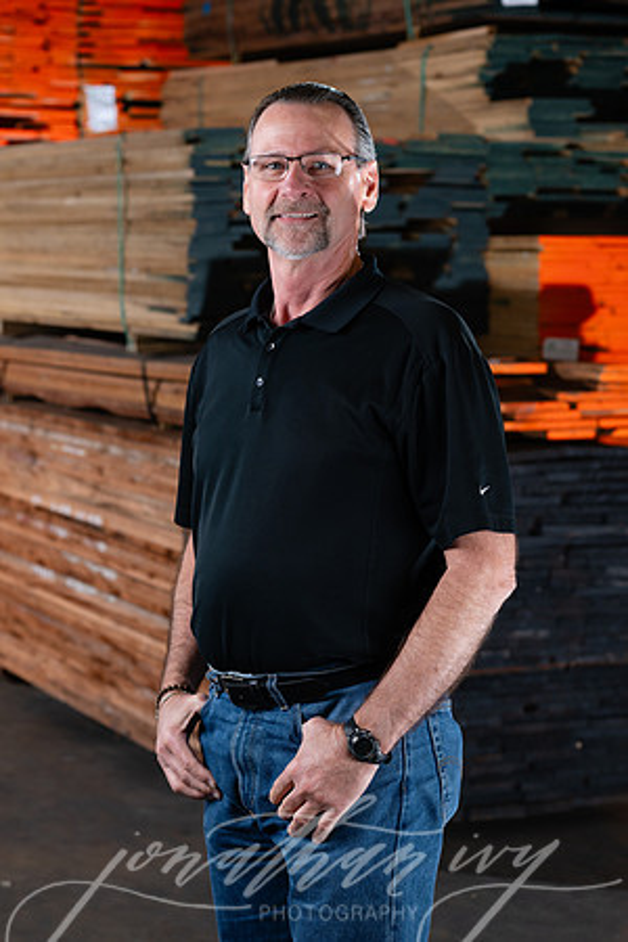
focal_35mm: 85
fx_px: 2224
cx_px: 314
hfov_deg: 16.1
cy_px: 471
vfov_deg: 23.9
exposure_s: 1/60
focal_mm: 85
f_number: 5.6
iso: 400
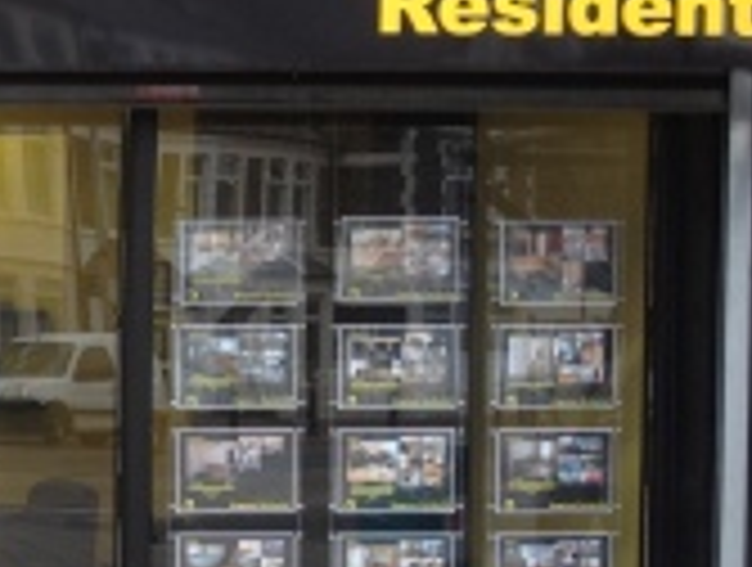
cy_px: 410
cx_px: -396
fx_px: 2329
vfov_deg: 13.8
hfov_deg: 16.6
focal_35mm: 107
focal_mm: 4.28
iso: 64
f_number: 2.4
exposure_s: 1/120
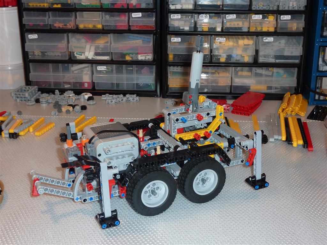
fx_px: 453
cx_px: 164
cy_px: 122
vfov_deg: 30.3
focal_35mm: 48
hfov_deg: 39.7
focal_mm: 7.9
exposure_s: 1/30
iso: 100
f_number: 3.8
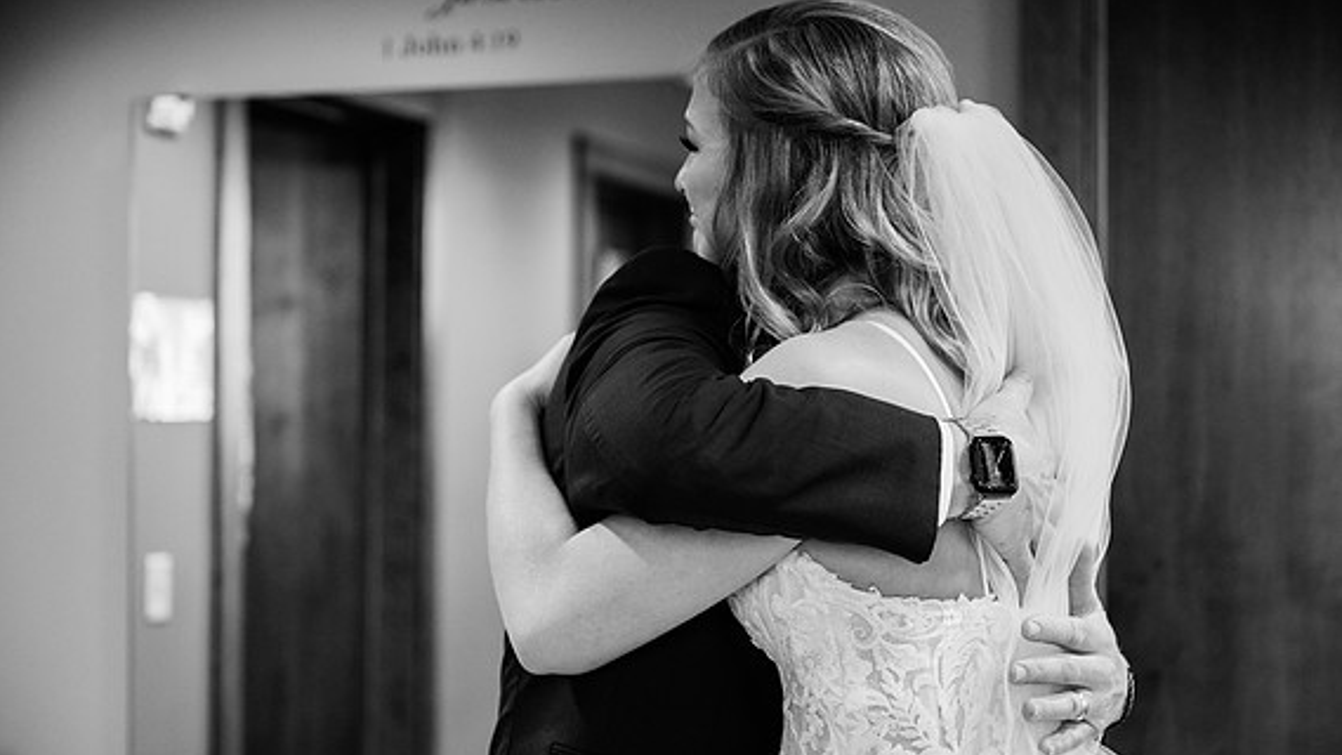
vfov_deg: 18.8
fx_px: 2277
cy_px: 387
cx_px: 660
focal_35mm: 64
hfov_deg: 32.8
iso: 1000
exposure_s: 1/200
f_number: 2.8
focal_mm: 60
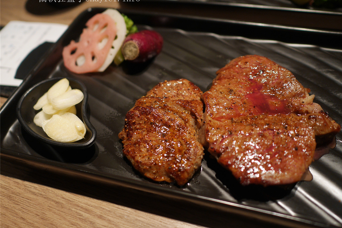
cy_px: 108
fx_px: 304
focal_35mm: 32
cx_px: 175
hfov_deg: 58.7
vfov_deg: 41.1
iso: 320
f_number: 1.7
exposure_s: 1/60
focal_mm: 15
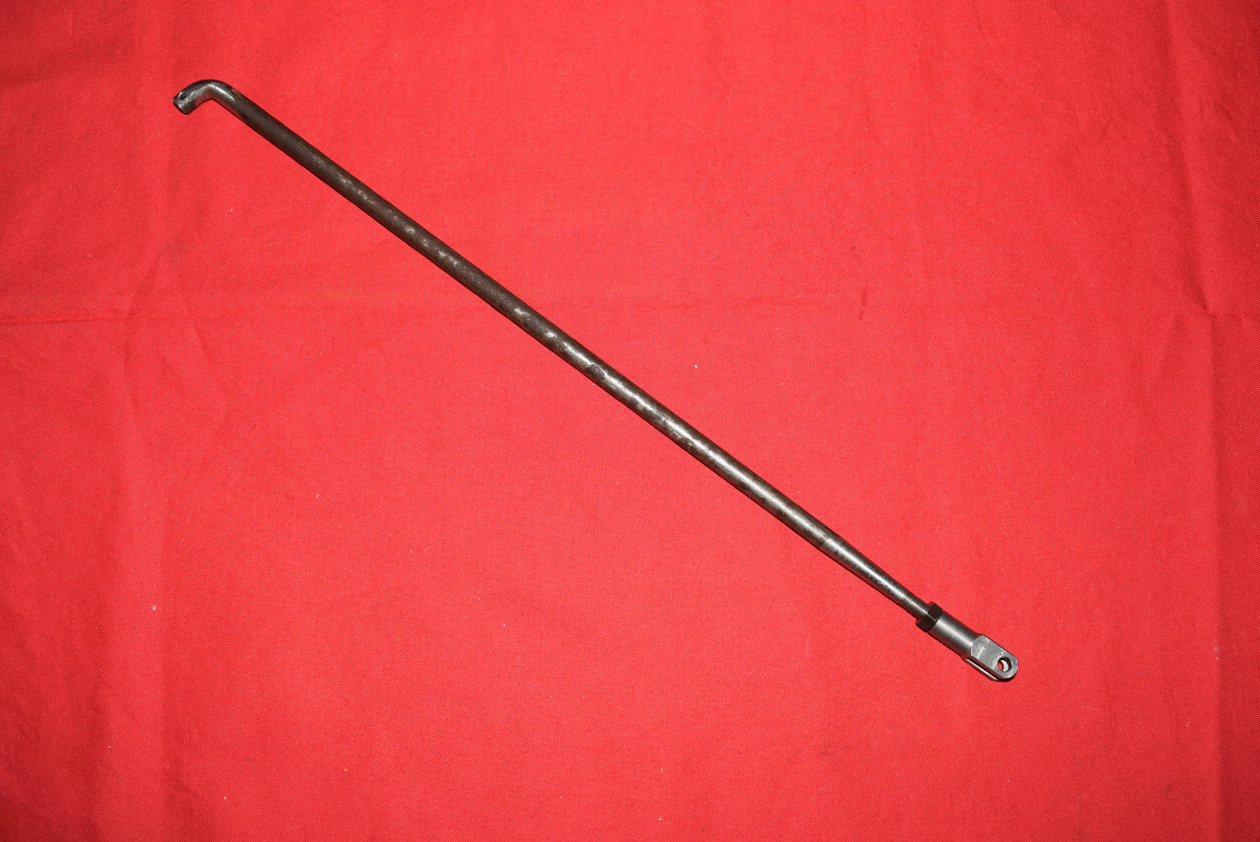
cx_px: 630
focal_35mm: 34
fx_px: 1208
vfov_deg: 38.4
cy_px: 421
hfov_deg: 55.1
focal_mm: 23
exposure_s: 1/60
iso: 100
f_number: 8
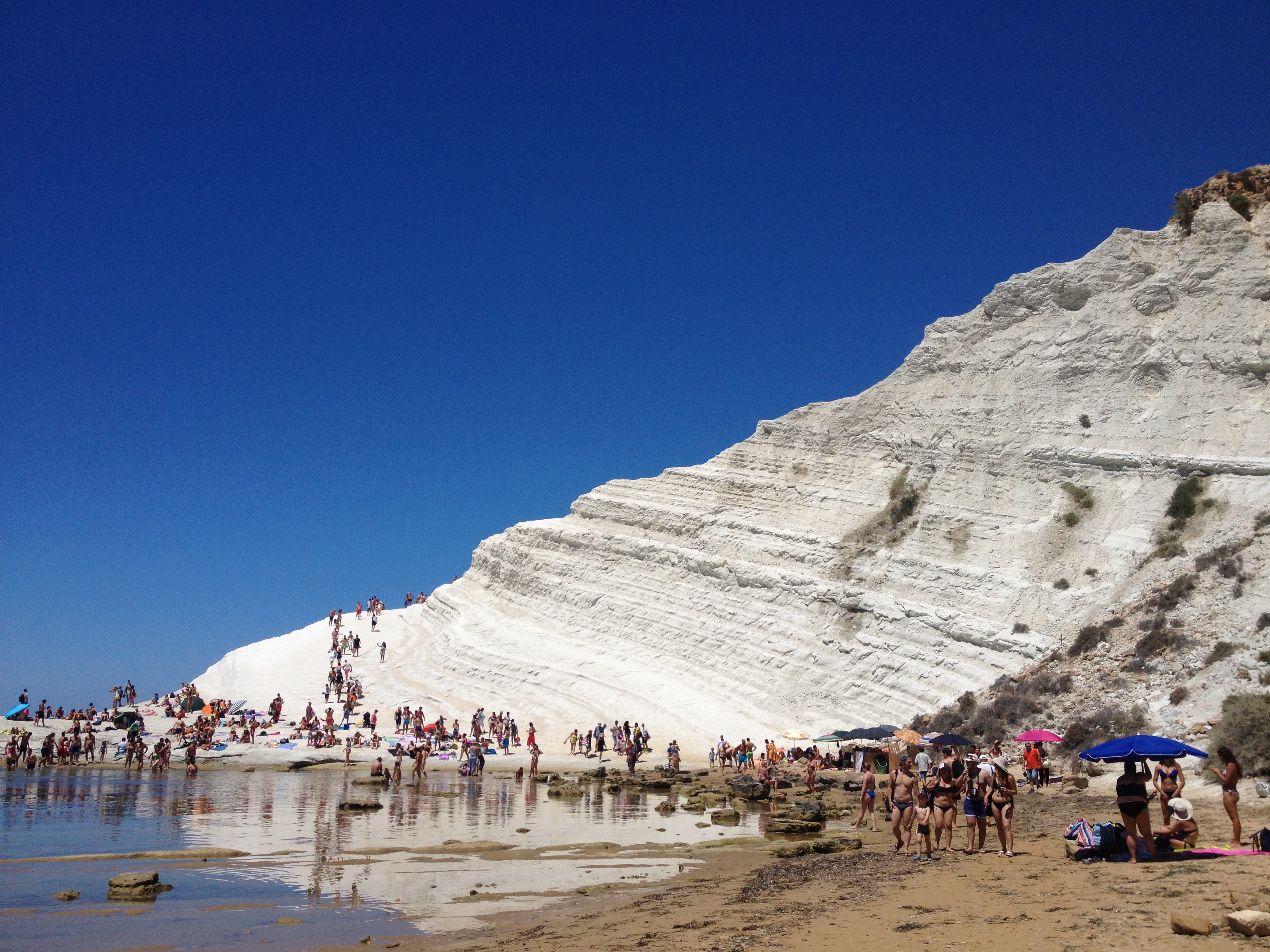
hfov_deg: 52.6
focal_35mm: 35
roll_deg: -2.4
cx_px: 635
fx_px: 1284
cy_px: 476
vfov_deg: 40.7
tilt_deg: +6.7
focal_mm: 4.28
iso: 50
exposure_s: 1/4608
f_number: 2.4
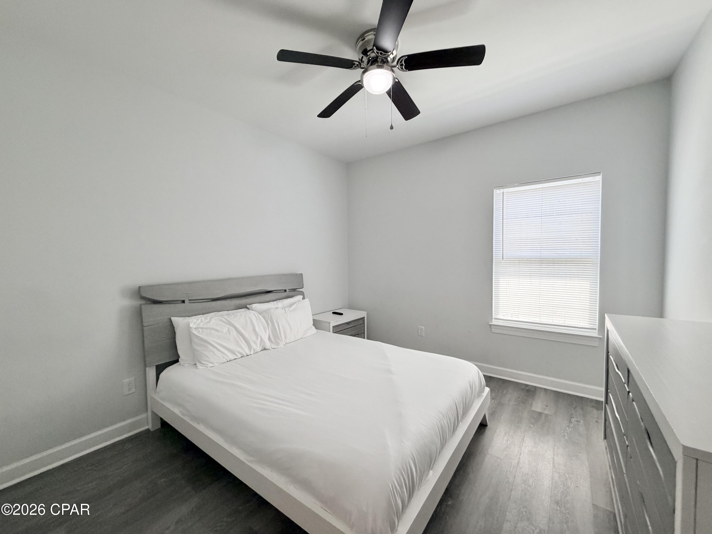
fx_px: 288
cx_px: 356
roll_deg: +0.1
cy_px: 267
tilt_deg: -2.4
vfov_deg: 85.7
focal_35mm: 14
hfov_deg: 102.1
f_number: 2.2
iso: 250
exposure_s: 1/120
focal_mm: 2.22
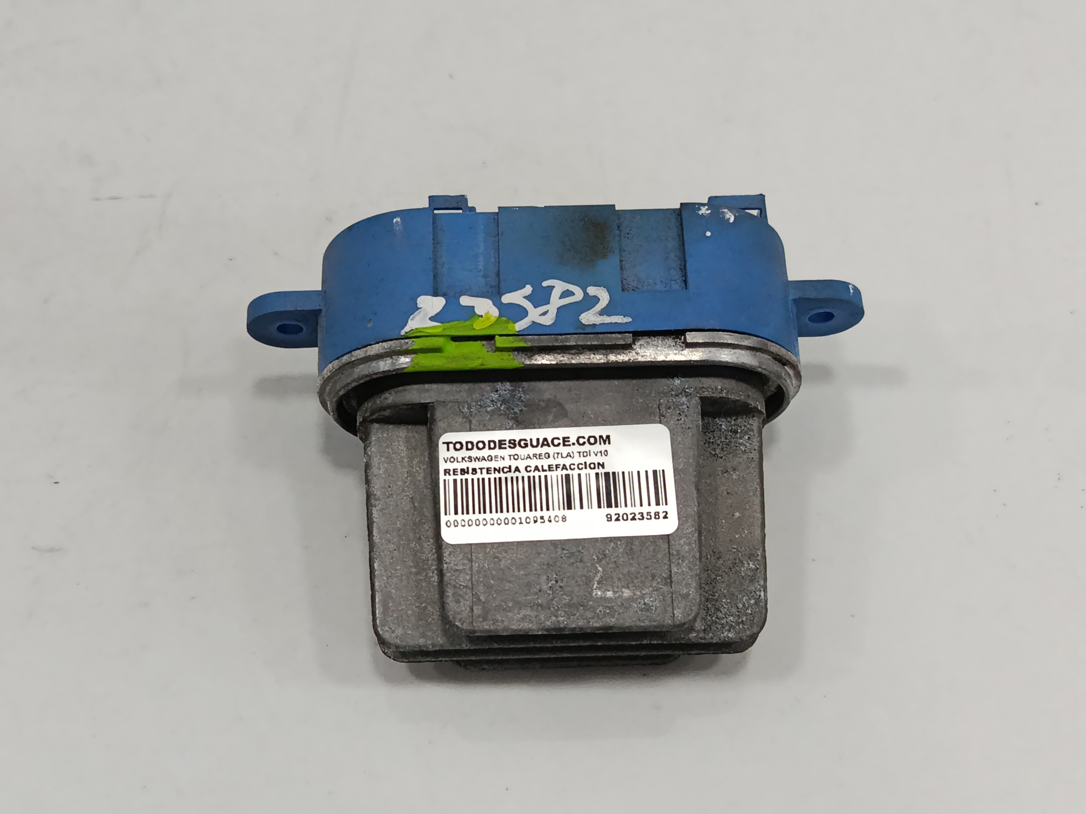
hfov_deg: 42.1
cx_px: 543
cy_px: 407
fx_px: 1412
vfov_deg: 32.2
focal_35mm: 45
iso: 781
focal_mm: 5.24
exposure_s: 1/100
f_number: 1.7
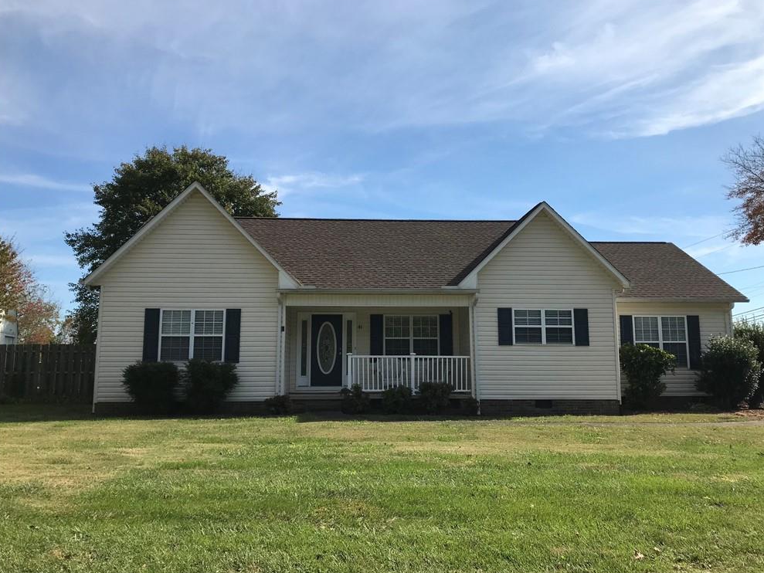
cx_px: 389
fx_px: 640
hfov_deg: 61.6
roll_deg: +0.1
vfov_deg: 48.2
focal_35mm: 29
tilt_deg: +8.1
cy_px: 284
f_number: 1.8
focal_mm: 3.99
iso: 20
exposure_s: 1/2907
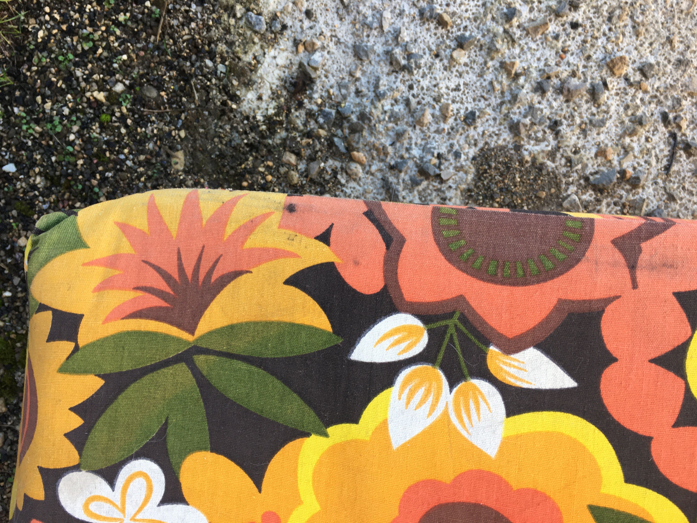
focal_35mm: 29
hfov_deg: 61.7
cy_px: 262
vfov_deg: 48.2
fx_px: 584
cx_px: 348
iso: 40
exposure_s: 1/100
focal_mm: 4.15
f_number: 2.2
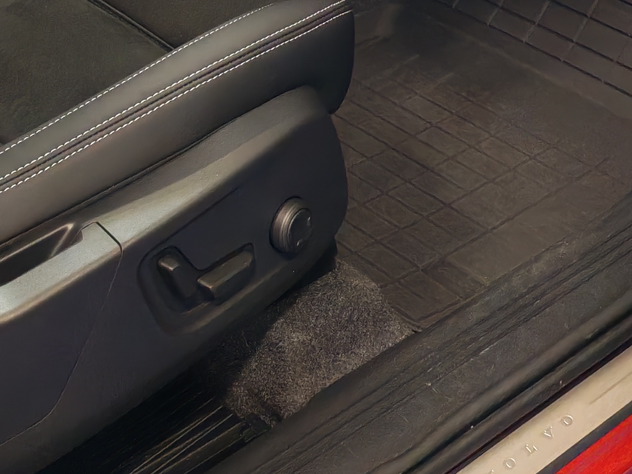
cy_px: -213
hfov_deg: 21.5
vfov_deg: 15.2
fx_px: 1662
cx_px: 336
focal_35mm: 91
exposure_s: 1/100
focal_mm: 6.12
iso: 640
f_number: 1.9
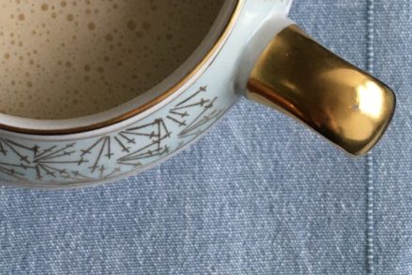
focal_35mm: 70
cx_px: 61
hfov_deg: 28.0
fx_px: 801
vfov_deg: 18.4
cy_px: -60
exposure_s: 1/33
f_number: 2.2
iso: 100
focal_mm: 4.15
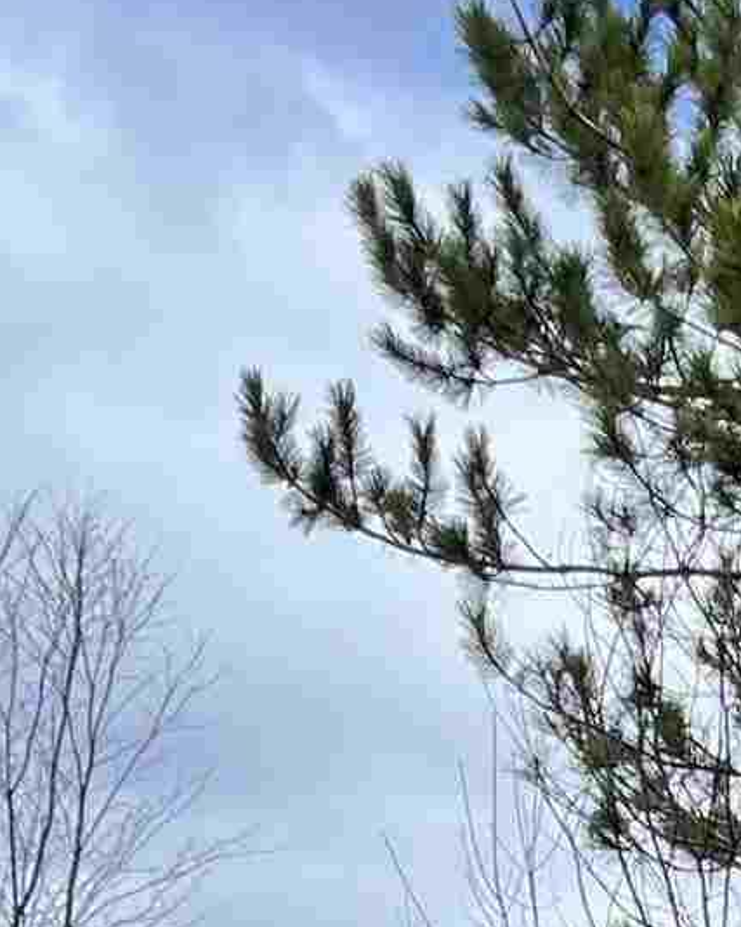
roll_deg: -2.3
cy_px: 1712
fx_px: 4004
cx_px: 1302
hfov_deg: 10.0
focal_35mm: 146
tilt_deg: -2.3
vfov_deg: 12.1
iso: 50
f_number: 1.6
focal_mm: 5.1
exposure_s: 1/1339
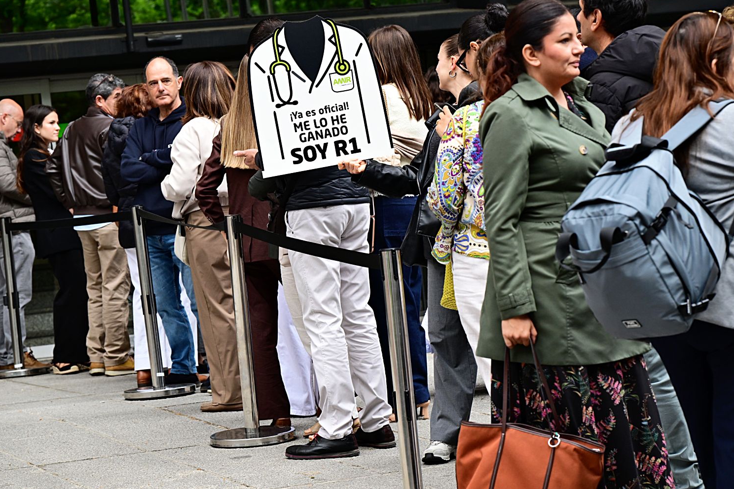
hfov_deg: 16.9
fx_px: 2467
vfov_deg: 11.3
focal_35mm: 121
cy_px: 244
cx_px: 368
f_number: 7.1
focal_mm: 120
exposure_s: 1/250
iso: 1000
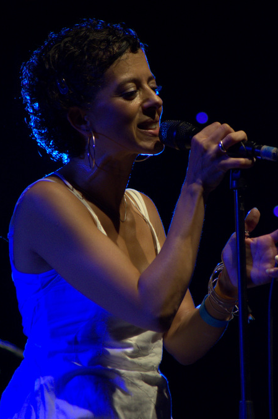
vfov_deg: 6.6
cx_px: 141
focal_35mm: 312
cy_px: 213
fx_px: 3618
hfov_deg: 4.4
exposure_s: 1/640
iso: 3200
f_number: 4.8
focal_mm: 195
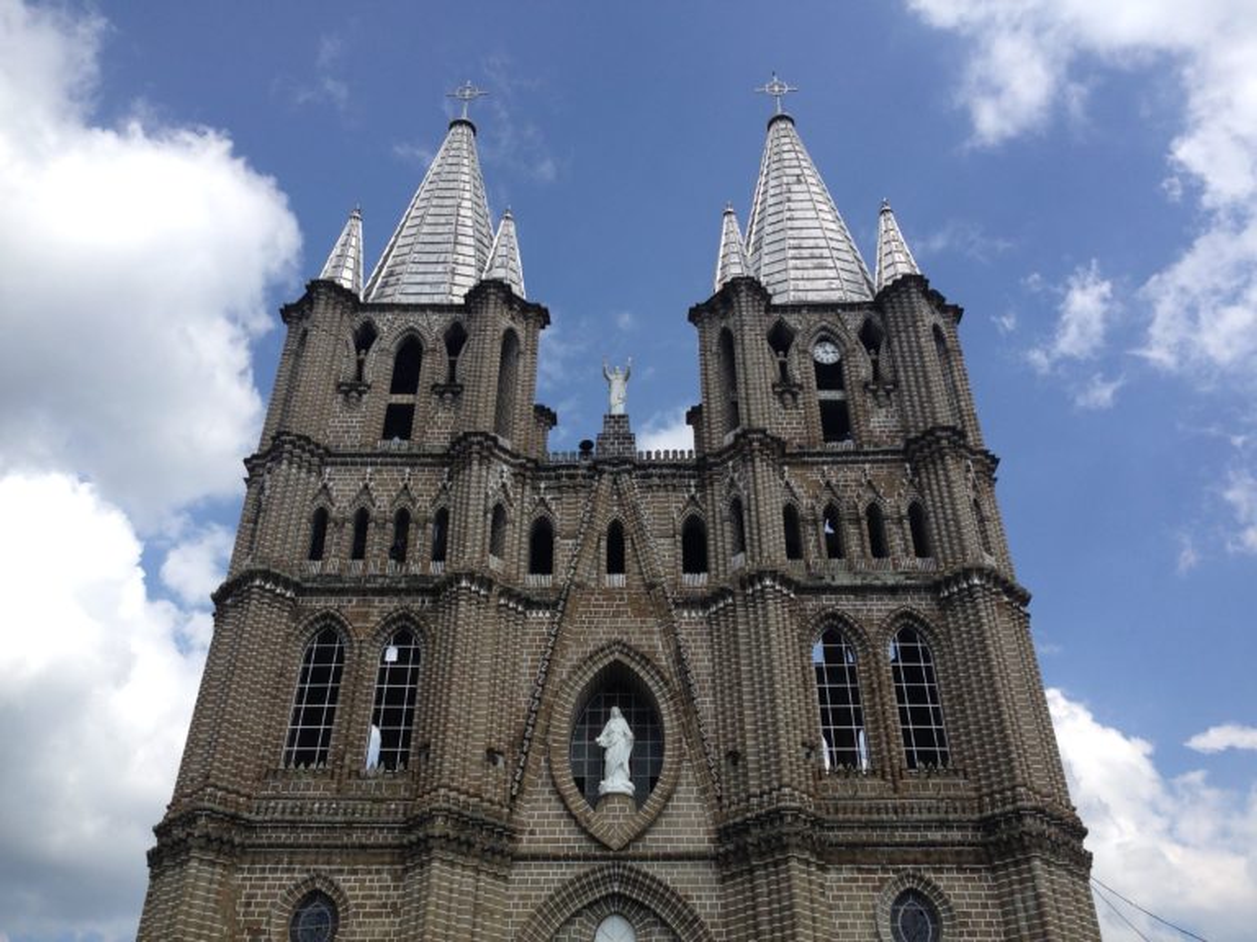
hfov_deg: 55.4
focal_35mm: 33
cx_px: 628
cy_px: 471
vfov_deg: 42.9
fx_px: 1198
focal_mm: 4.12
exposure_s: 1/1550
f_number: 2.4
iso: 50
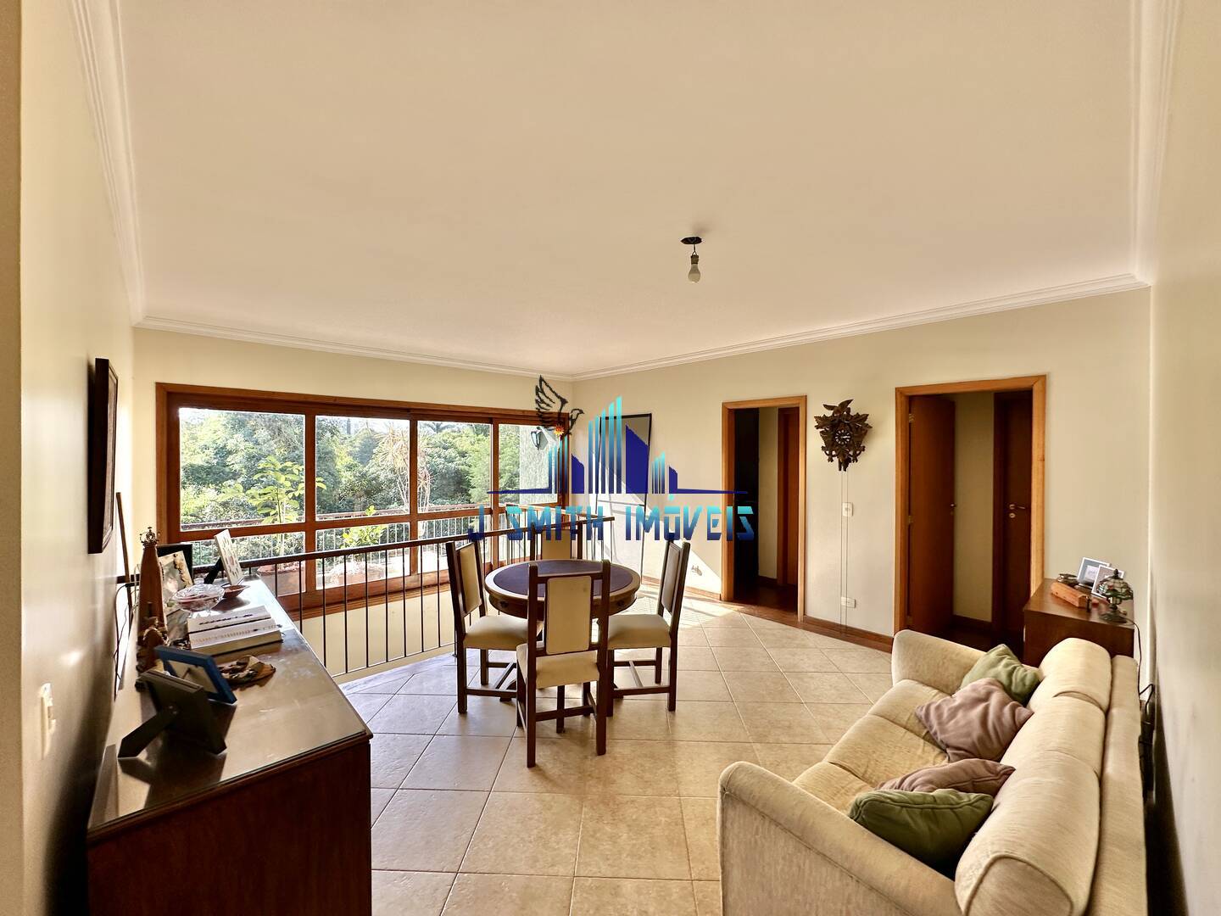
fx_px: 494
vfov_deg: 85.7
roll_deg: -0.3
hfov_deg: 102.1
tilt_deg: -0.6
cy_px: 458
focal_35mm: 14
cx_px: 610
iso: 40
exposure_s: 1/225
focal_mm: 2.22
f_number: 2.2
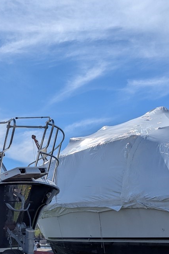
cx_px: -16
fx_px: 408
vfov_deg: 33.4
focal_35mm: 58
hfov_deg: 22.1
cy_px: 205
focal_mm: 6.81
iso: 44
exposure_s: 1/5155
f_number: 1.85
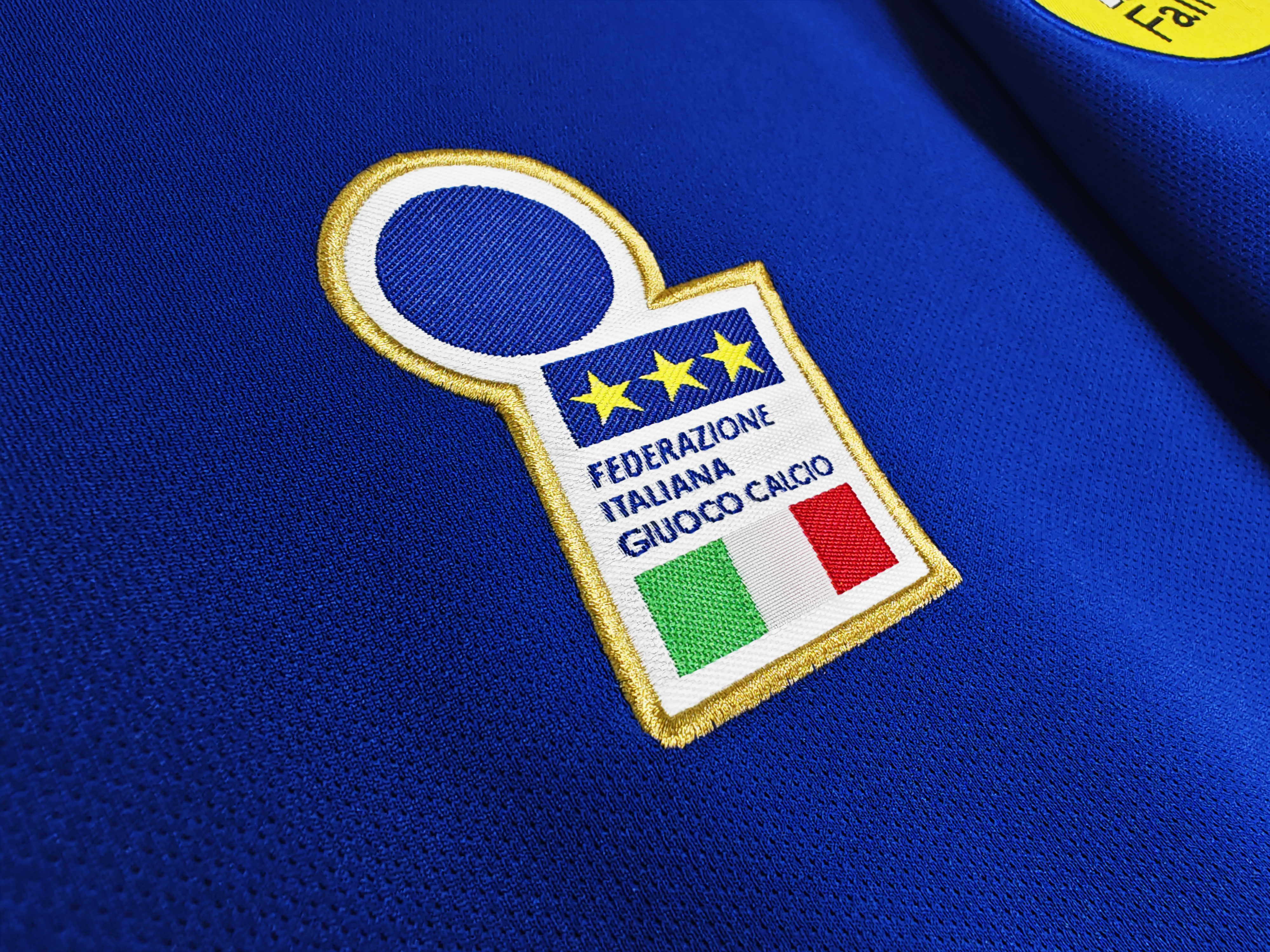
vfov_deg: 58.9
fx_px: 844
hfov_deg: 73.9
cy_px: 476
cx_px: 635
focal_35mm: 23
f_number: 2.2
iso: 124
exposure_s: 1/100
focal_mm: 2.59
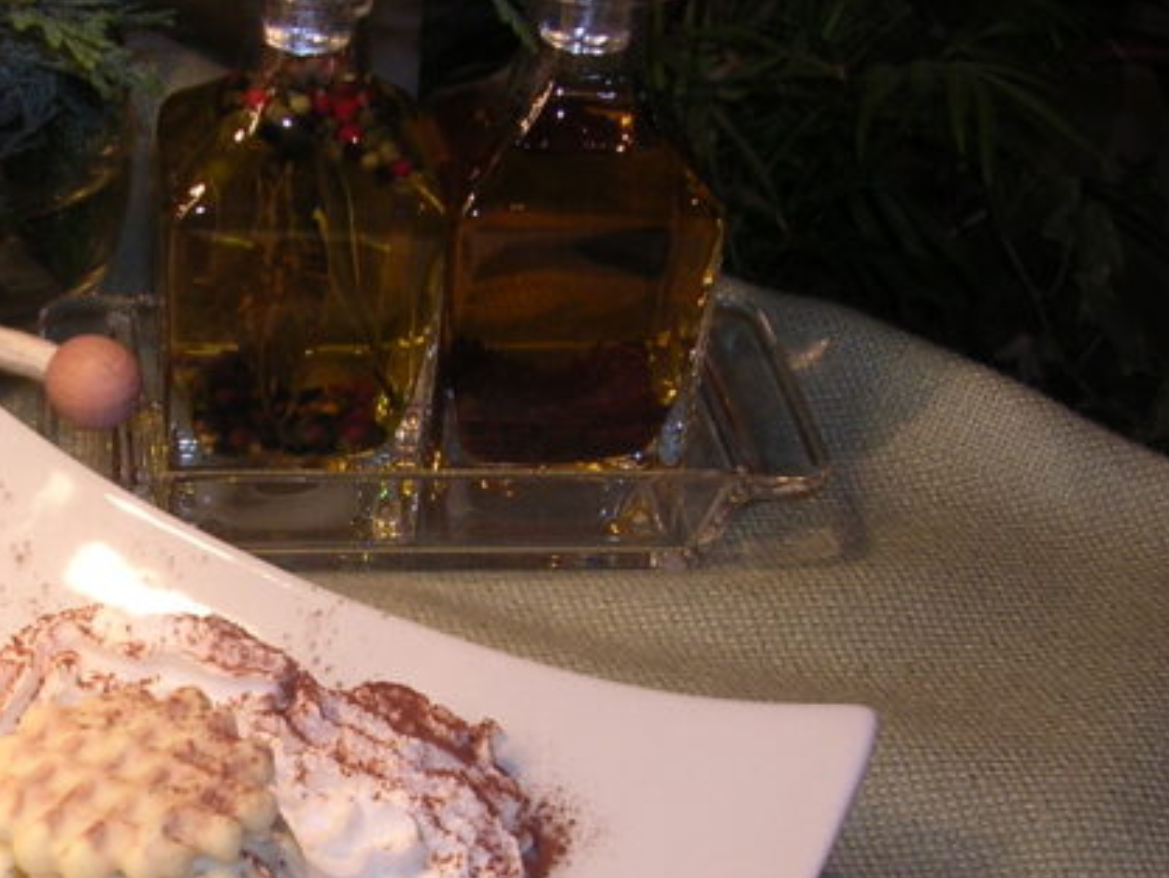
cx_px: 238
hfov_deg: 27.2
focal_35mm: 70
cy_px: 578
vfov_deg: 21.0
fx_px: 2365
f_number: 2.8
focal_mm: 5.8
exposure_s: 1/30
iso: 100
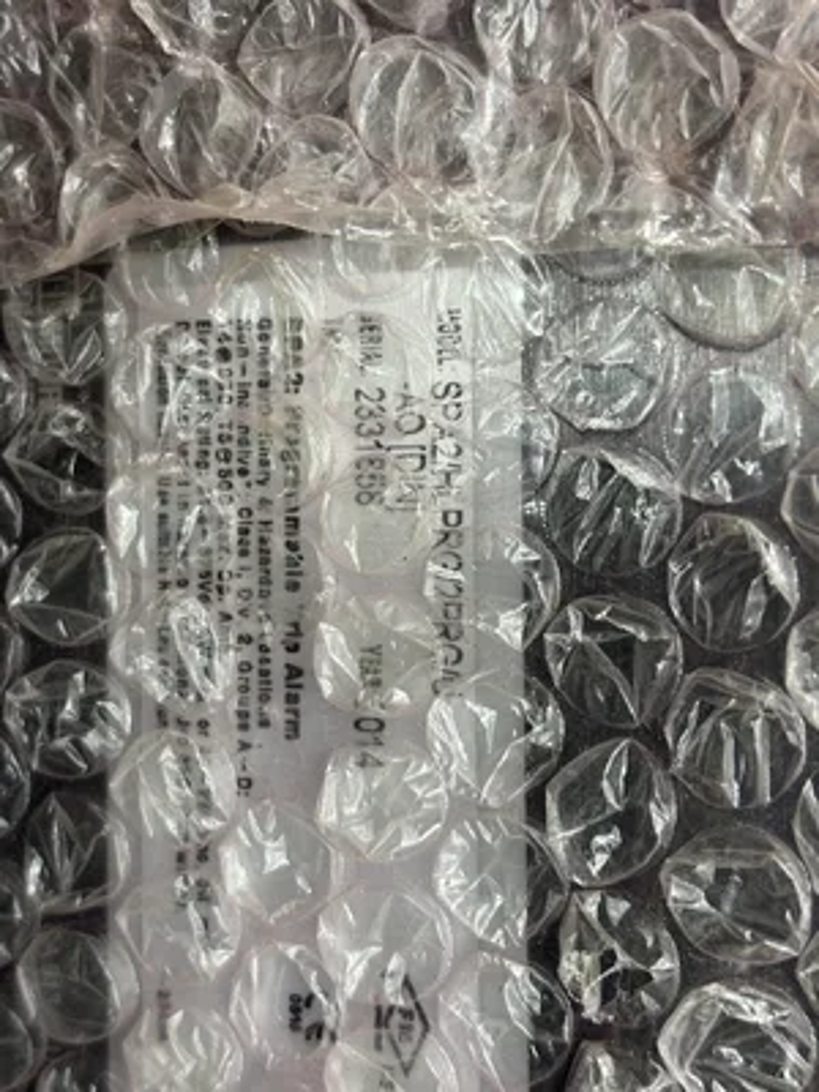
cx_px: 410
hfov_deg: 28.0
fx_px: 1640
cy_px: 546
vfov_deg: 36.8
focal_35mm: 52
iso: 80
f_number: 1.6
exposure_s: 1/60
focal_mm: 5.96
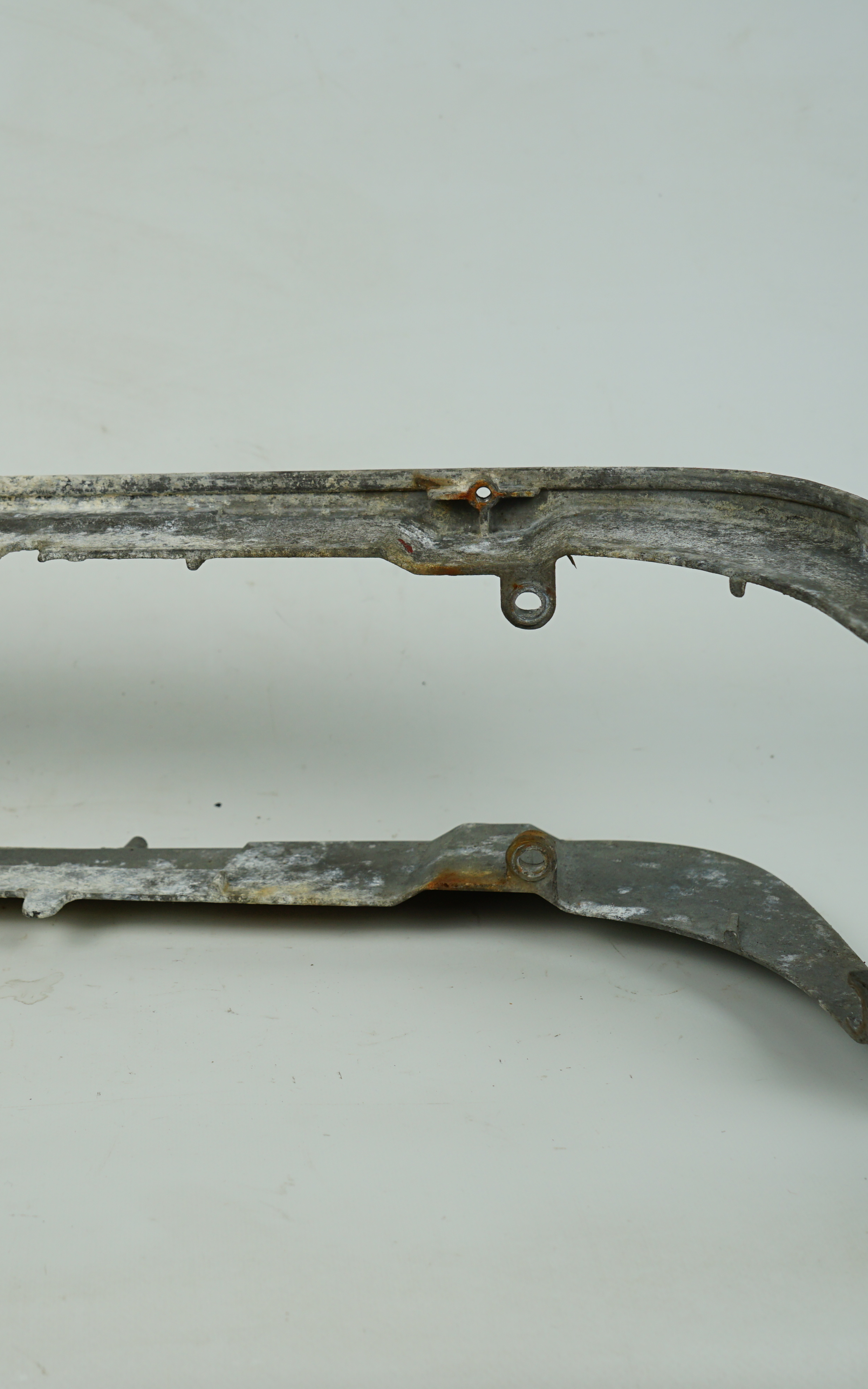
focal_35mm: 54
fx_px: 2044
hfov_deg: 23.6
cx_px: 151
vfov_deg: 37.5
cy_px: 697
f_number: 7.1
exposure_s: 1/200
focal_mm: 35
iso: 200
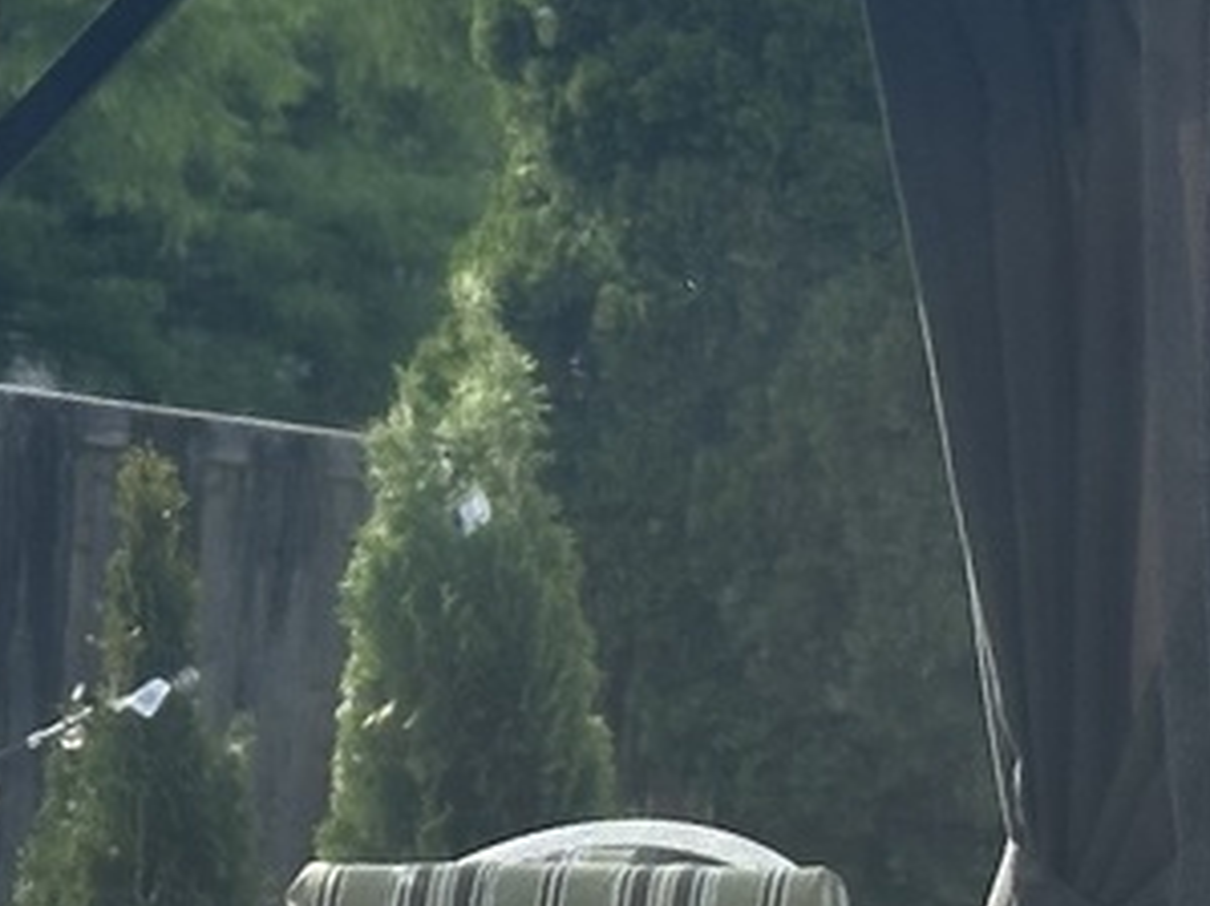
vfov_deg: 6.4
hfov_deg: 8.6
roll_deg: -3.8
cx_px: 259
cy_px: 716
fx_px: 8071
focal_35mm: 231
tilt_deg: -4.3
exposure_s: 1/676
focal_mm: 6.86
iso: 64
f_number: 1.78
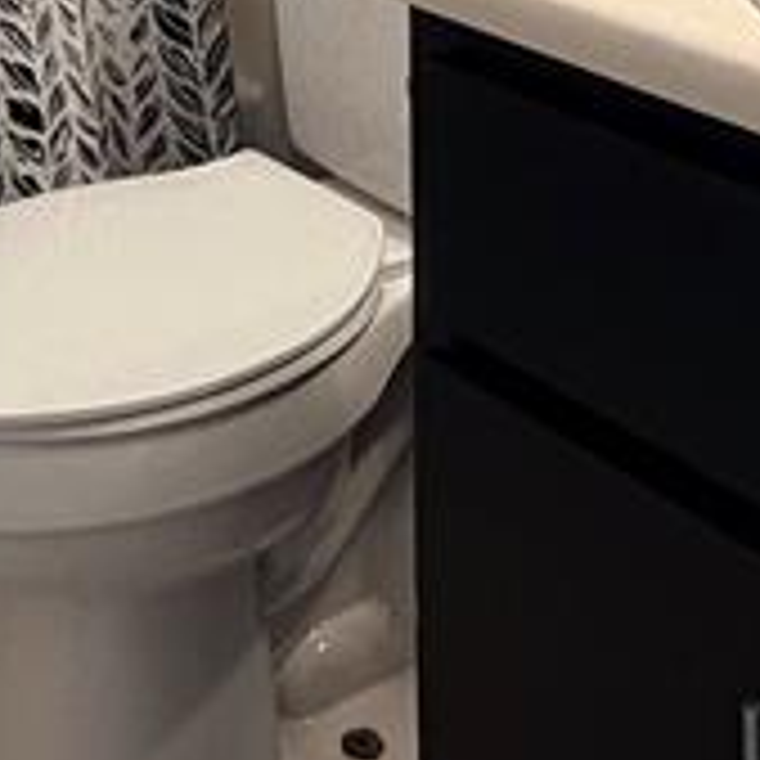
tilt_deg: -1.5
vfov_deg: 18.8
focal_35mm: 75
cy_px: -535
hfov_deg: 22.8
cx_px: 162
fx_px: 1863
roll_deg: +1.0
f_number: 2.2
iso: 160
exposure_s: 1/120
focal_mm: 2.22
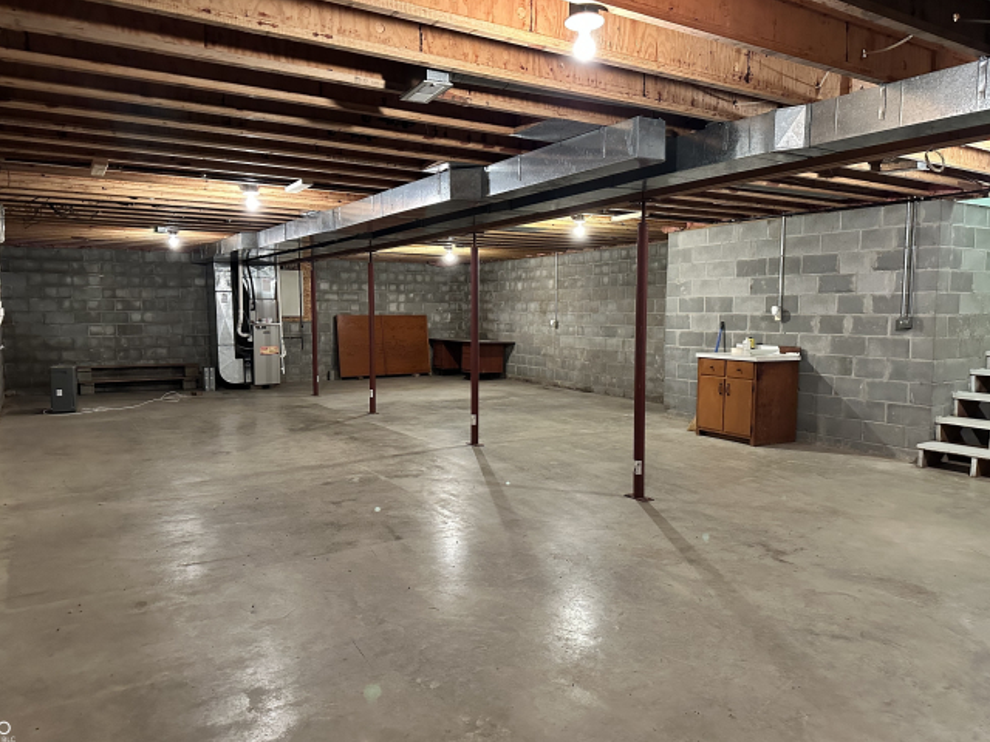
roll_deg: +0.0
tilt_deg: -4.2
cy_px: 365
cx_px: 482
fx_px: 715
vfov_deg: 54.9
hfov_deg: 69.4
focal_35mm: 25
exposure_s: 1/40
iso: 800
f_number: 1.78
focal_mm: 6.86
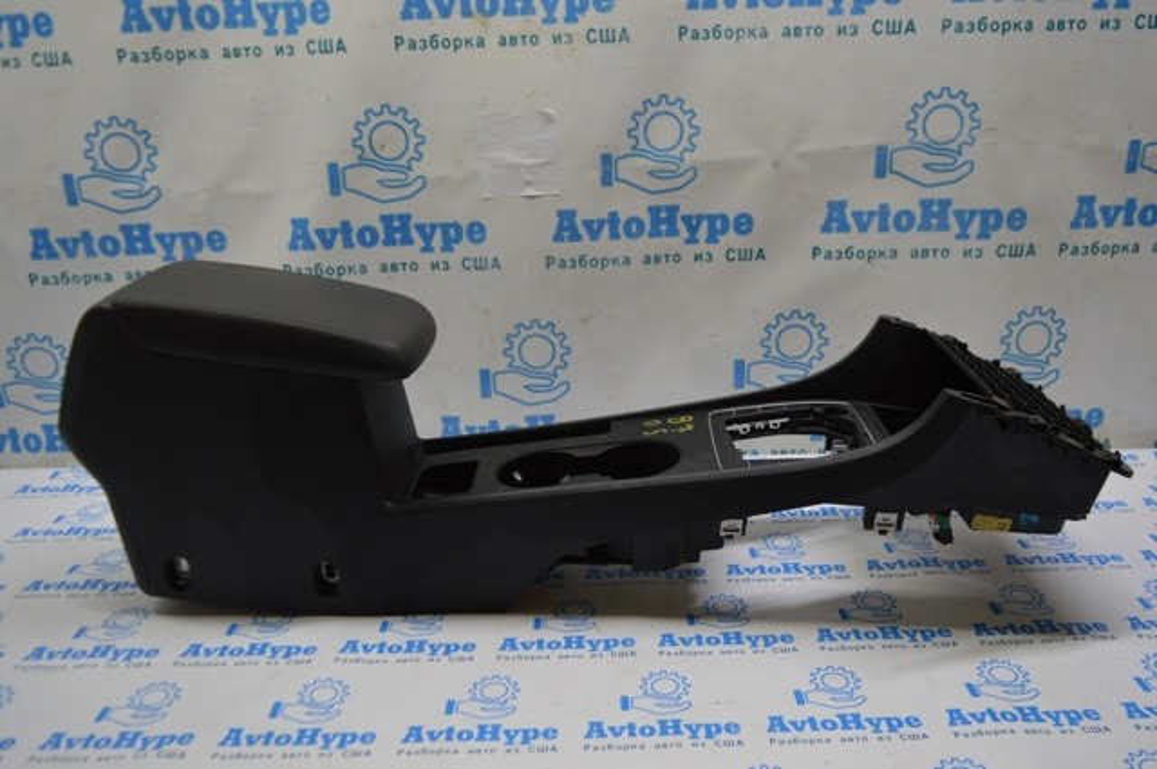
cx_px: 578
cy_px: 384
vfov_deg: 43.5
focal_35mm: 30
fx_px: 963
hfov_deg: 62.0
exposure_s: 1/80
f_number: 4.5
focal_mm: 20
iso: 400
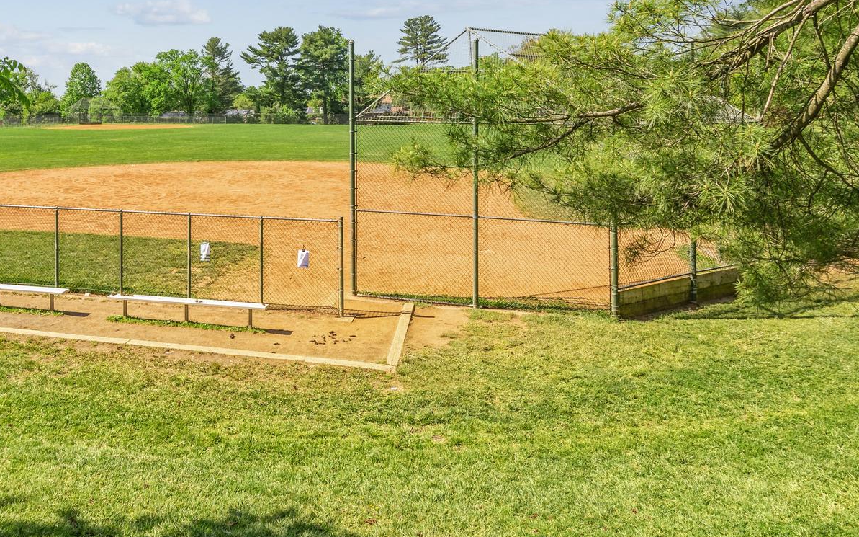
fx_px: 655
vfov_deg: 43.1
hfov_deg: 64.1
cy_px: 132
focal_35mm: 28
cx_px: 261
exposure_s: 1/160
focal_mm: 16
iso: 400
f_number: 8
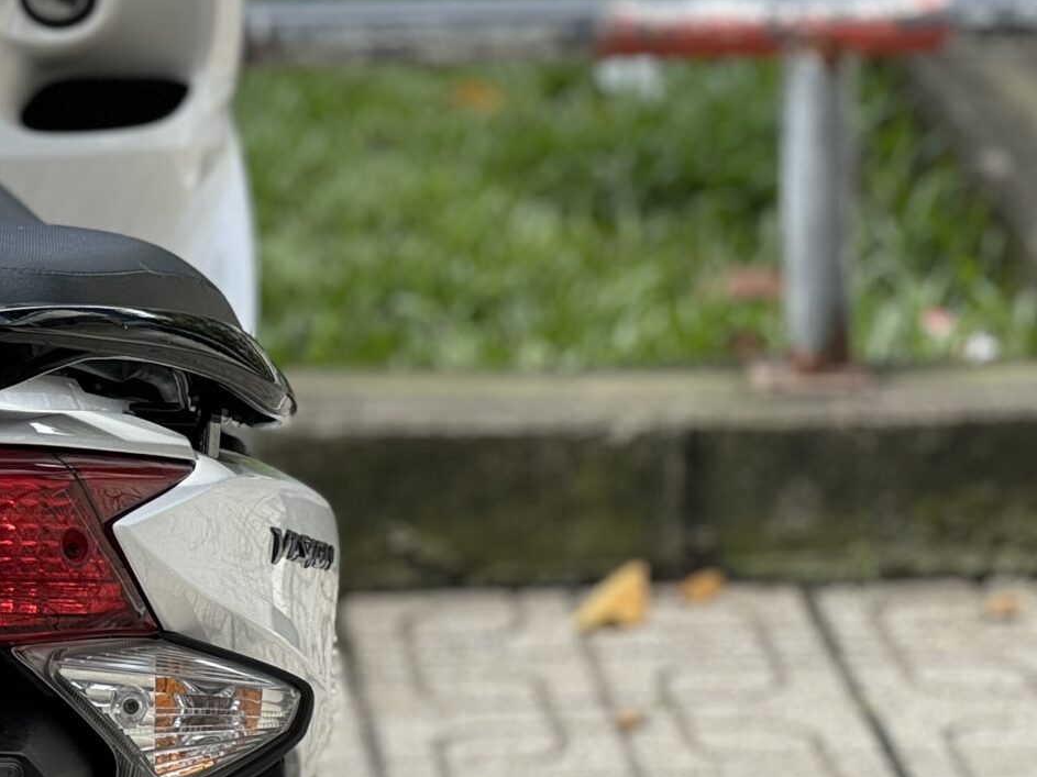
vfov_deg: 7.1
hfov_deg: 9.4
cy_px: 331
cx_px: -19
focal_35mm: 209
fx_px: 6260
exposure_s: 1/275
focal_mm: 9
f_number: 2.8
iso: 25
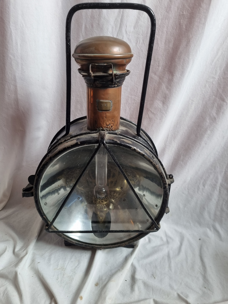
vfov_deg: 67.3
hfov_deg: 53.1
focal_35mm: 26
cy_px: 152
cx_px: 114
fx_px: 228
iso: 80
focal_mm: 5.4
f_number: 1.8
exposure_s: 1/100
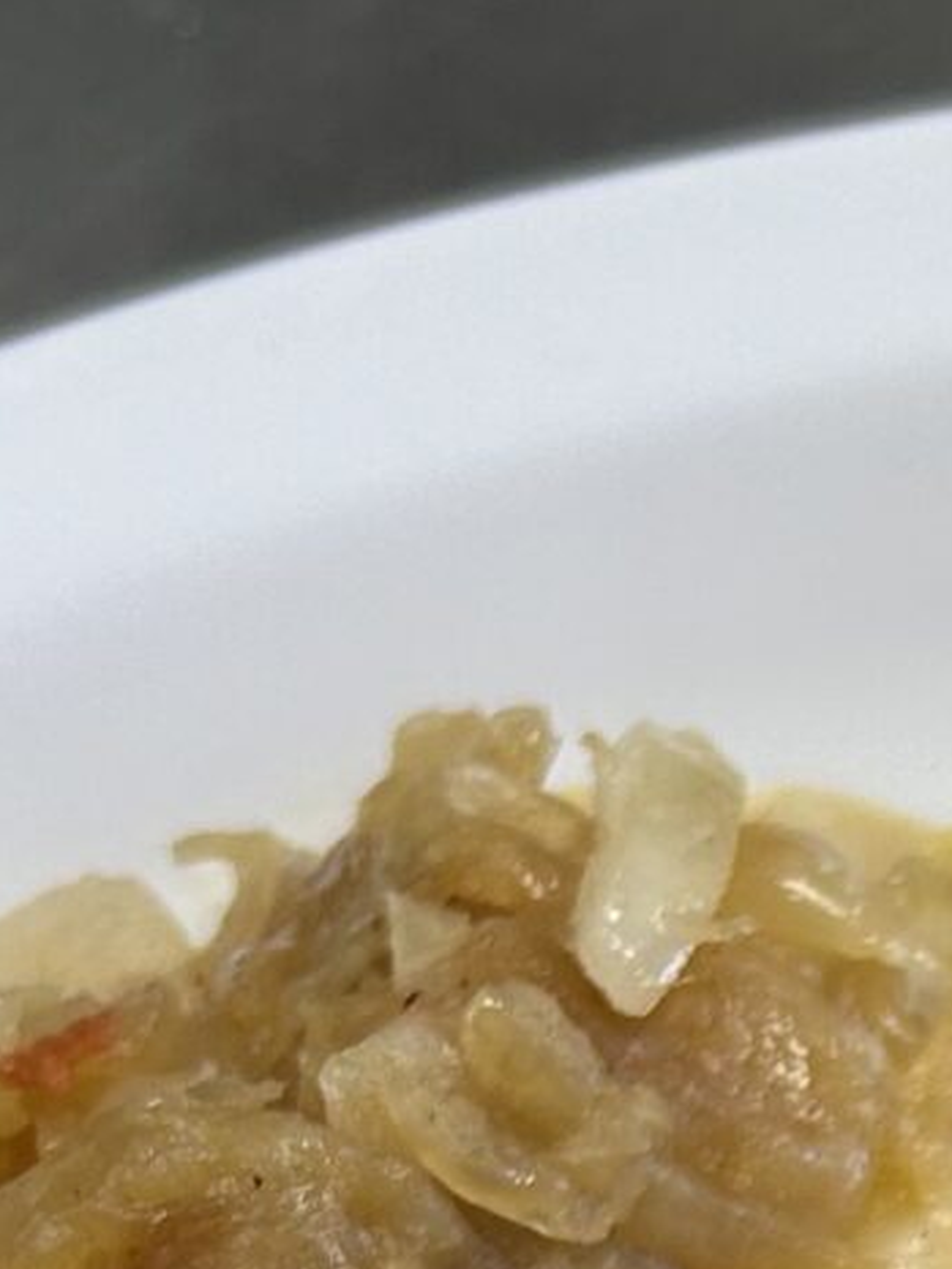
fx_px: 5241
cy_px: 2194
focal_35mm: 143
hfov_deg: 9.8
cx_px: 1781
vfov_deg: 12.7
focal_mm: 5.7
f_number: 1.5
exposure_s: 1/120
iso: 64
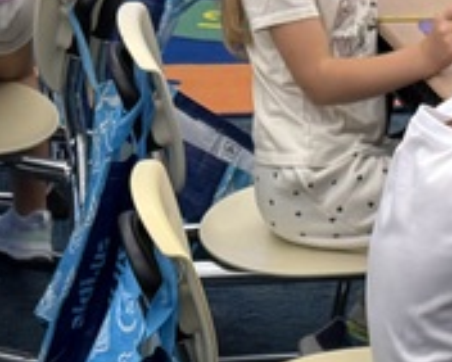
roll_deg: -1.4
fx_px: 1820
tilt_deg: -38.1
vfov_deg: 10.5
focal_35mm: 136
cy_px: 701
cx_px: 254
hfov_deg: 14.2
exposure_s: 1/120
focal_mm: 6.76
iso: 200
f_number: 1.78
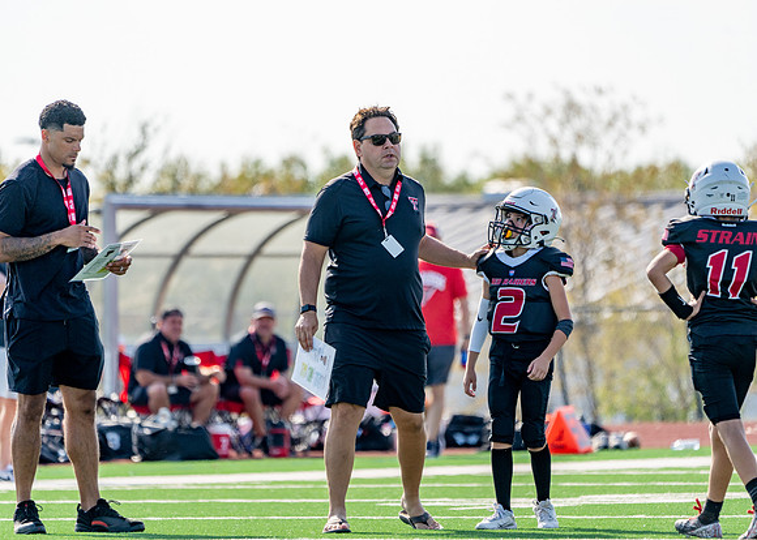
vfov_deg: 3.4
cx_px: 378
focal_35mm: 419
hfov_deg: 4.8
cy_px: 270
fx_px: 9009
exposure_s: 1/1250
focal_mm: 400
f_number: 5.6
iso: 320
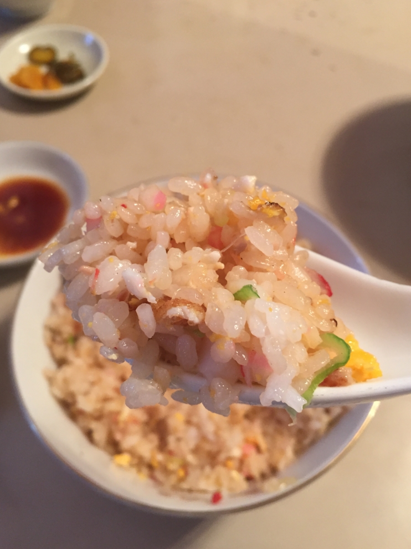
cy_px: 273
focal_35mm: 30
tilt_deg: -57.7
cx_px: 199
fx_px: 475
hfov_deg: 46.8
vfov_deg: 60.0
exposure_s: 1/33
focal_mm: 4.15
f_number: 2.2
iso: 160
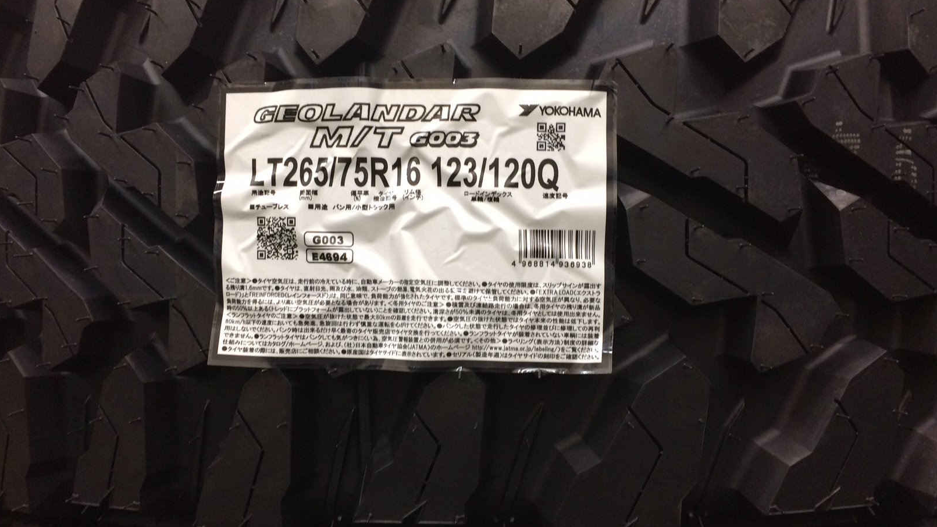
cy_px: 275
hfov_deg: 61.0
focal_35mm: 32
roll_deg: +0.9
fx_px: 795
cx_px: 468
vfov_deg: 36.7
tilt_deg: -0.1
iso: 125
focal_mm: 4.15
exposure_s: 1/30
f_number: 2.2
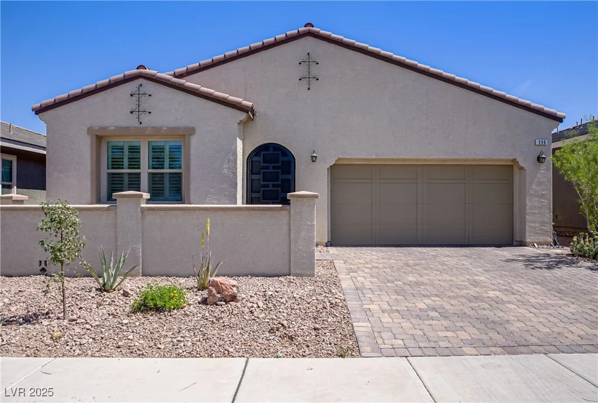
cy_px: 202
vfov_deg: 48.2
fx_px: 450
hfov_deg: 67.2
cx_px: 299
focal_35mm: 27
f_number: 7.1
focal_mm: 18
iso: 100
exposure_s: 1/400
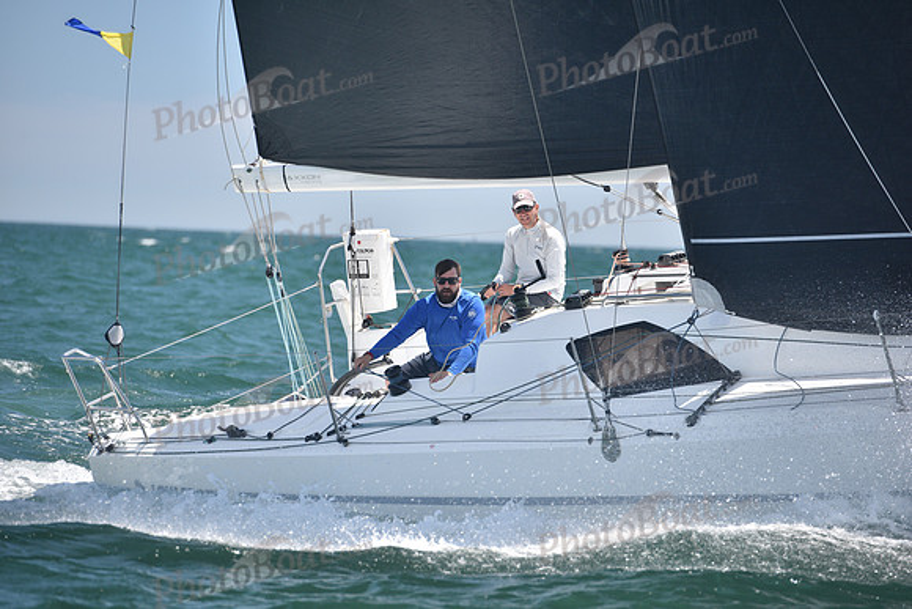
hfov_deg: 10.3
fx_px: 5068
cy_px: 304
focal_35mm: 200
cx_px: 456
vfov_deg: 6.9
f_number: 4
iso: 320
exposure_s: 1/800
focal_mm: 200
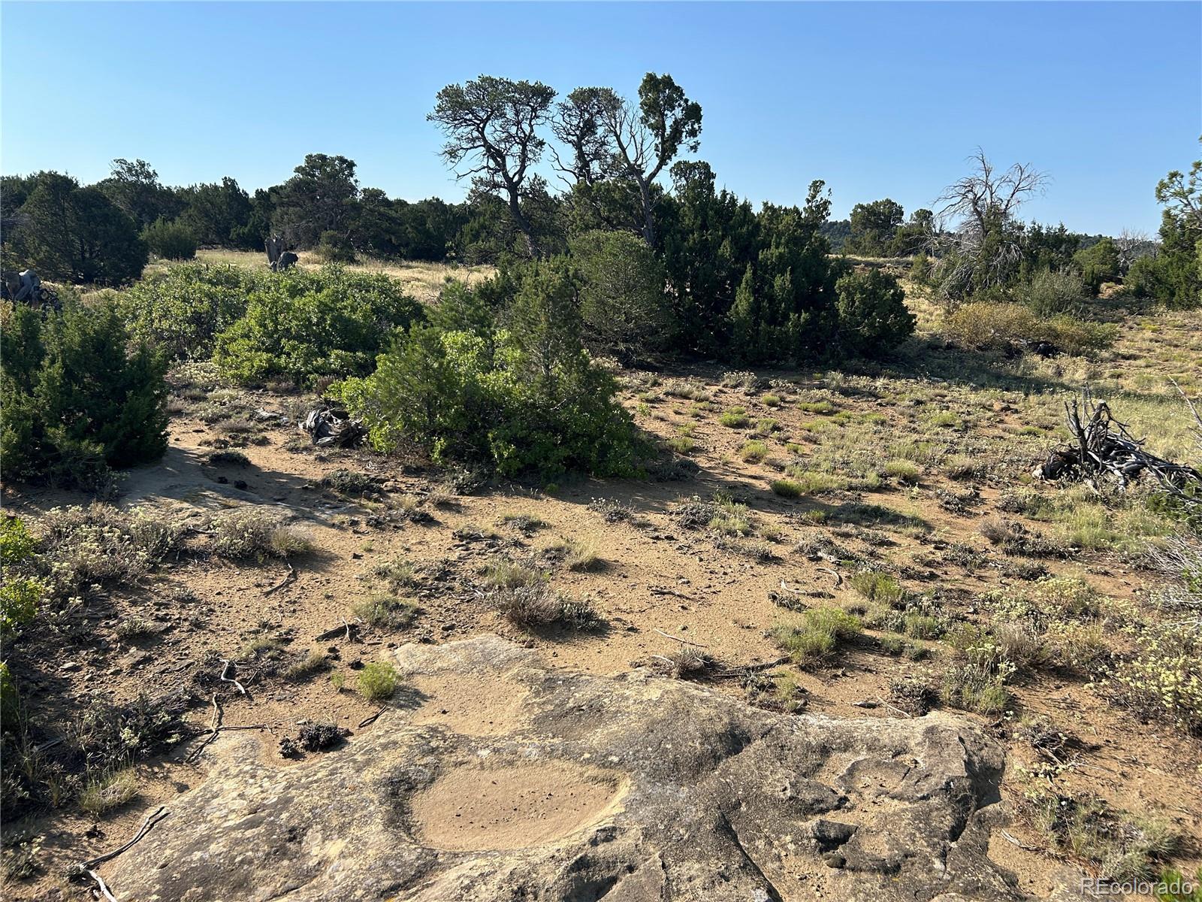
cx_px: 601
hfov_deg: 67.3
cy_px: 451
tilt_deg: -12.6
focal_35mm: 26
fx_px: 903
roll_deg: -0.8
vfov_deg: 53.1
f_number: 1.5
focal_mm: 5.7
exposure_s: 1/2915
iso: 50
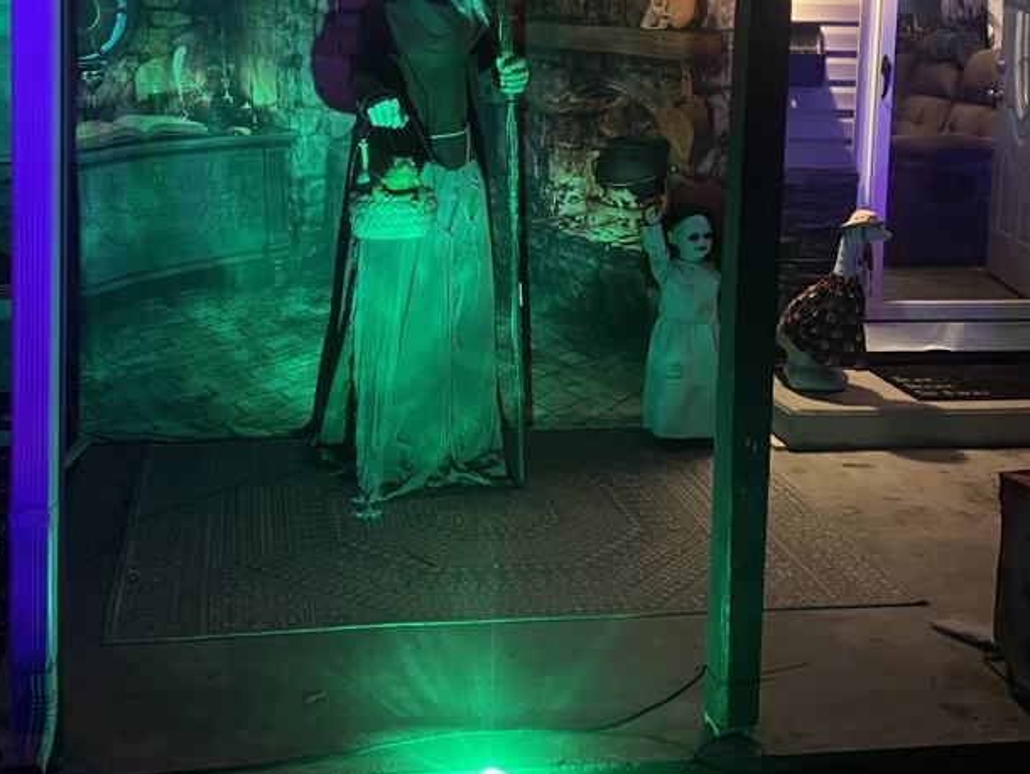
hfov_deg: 41.1
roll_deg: -0.7
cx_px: 444
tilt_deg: -7.0
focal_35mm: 46
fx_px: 1369
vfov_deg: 31.0
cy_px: 198
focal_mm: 5.7
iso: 800
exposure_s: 1/30
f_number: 1.5
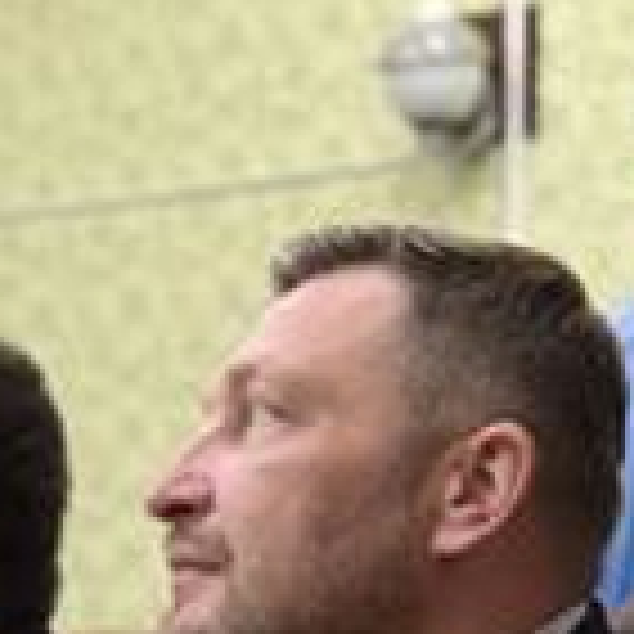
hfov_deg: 8.4
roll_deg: -0.4
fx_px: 4144
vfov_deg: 8.6
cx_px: -486
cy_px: 832
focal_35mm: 200
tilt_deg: -1.0
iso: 250
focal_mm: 6.76
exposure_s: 1/50
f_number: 1.78
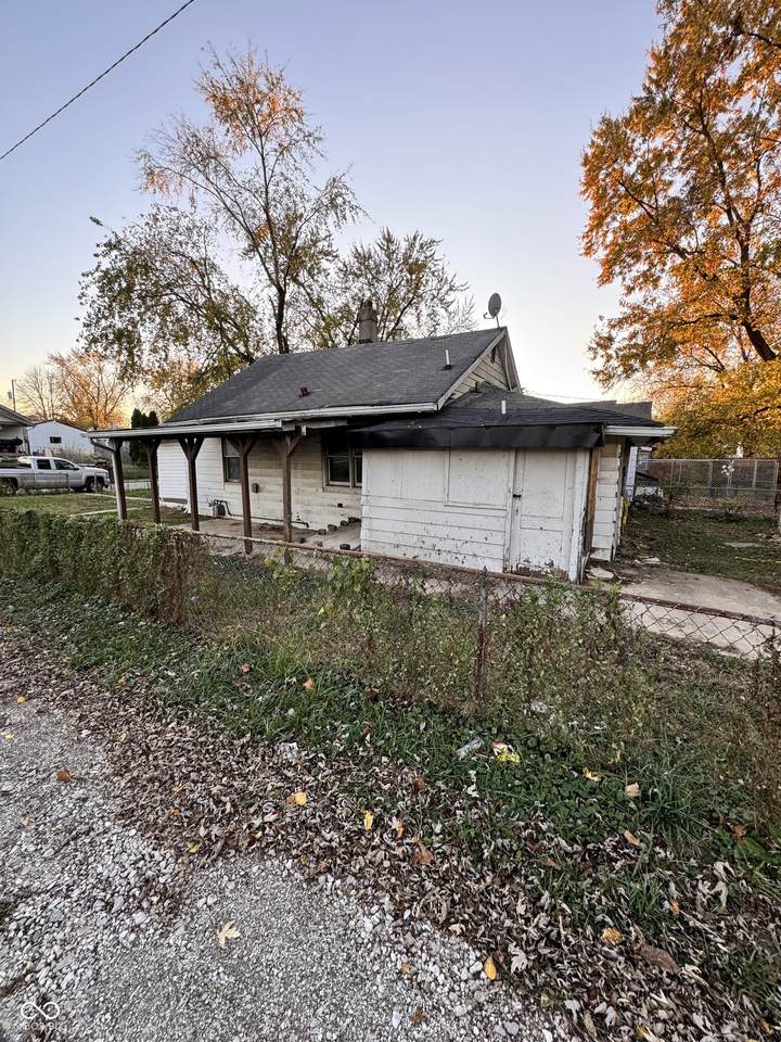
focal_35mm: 14
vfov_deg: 102.1
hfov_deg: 85.7
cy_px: 521
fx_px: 421
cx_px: 390
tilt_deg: -7.8
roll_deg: -1.0
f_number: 2.2
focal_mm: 2.22
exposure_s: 1/99
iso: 80
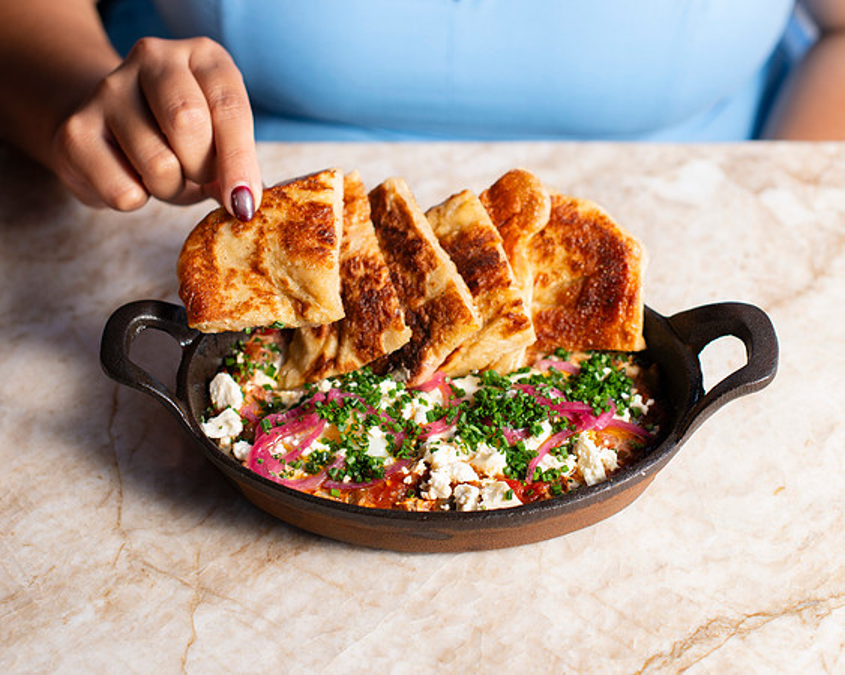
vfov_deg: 22.9
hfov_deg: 28.5
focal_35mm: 66
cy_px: 276
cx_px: 422
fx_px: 1662
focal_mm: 50
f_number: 3.2
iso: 100
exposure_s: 1/200
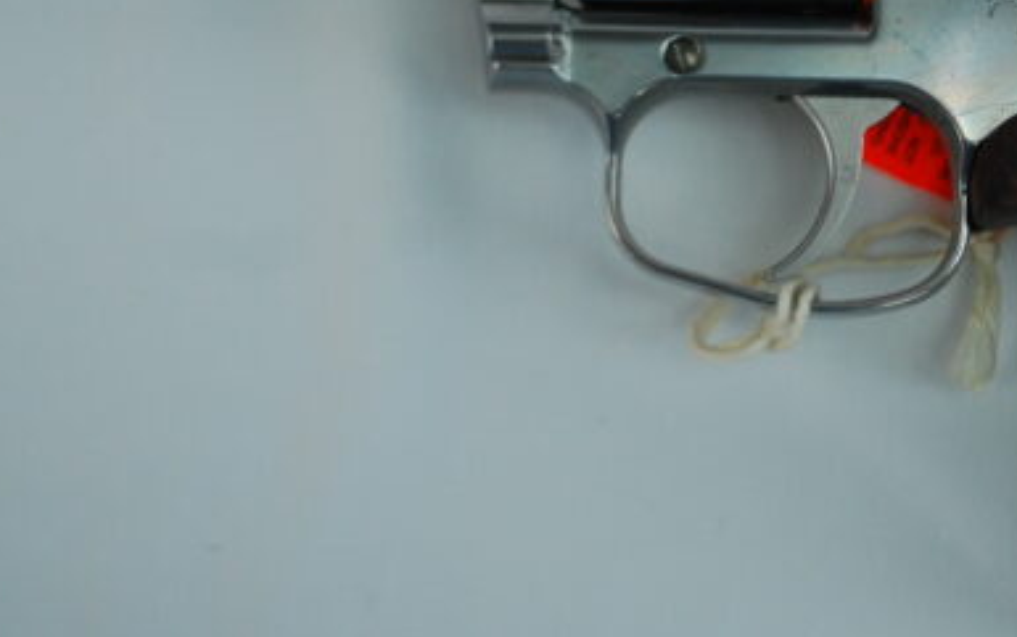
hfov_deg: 22.4
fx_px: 2553
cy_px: 79
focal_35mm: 92
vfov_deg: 14.1
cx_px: 719
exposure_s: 1/60
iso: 400
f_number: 4.8
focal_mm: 29
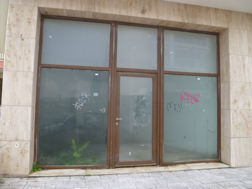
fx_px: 204
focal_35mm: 28
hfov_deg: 63.4
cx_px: 126
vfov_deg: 49.7
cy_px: 94
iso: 320
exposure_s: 1/30
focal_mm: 5
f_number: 3.3
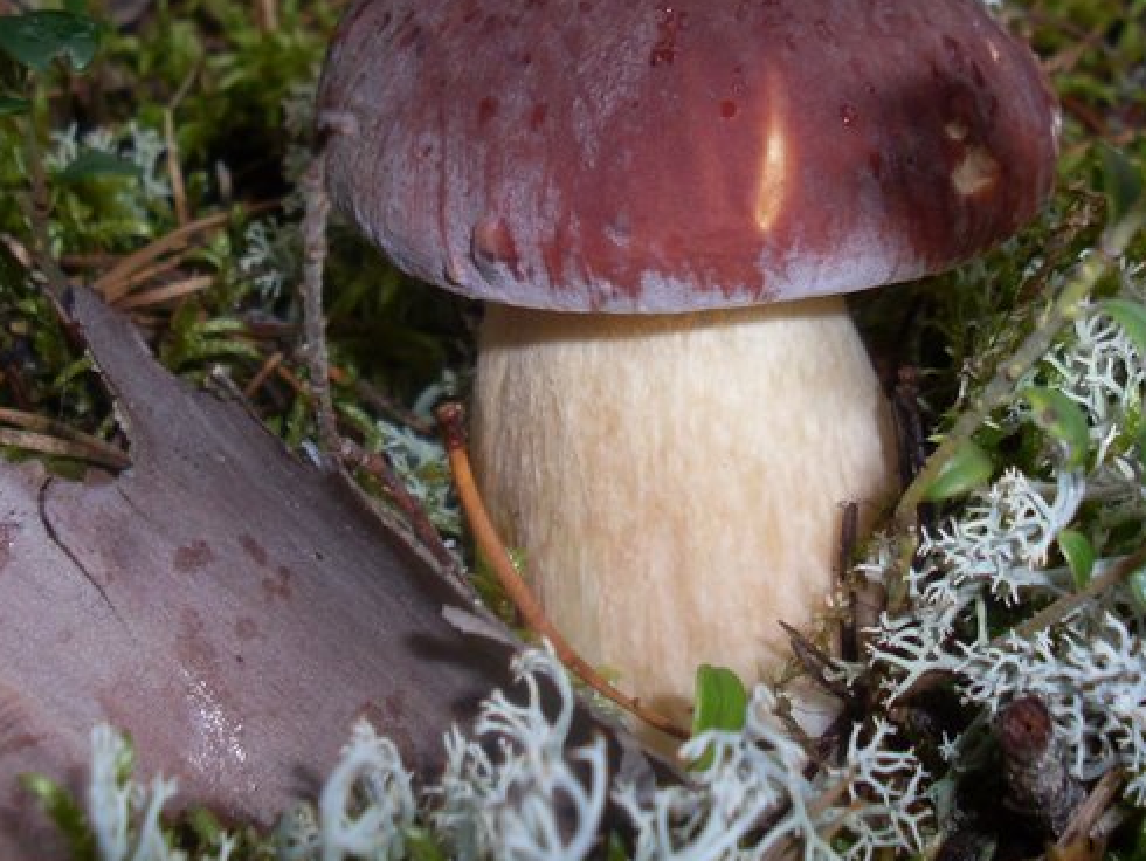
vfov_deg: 23.4
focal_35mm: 62
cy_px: 201
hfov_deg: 31.1
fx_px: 2054
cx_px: 655
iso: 100
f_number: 7.7
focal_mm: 6.3
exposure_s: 1/45
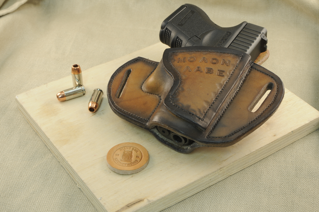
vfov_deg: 18.9
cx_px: 160
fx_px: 637
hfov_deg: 28.1
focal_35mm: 72
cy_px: 106
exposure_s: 1/3
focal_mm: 48
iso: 200
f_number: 11
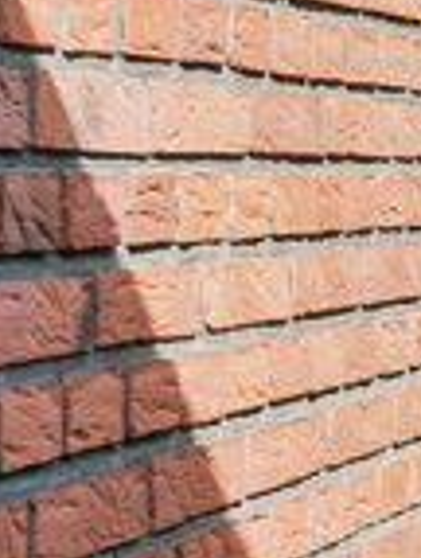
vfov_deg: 10.2
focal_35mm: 193
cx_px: 1212
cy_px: 41
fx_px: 3116
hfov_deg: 7.0
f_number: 10
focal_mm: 24
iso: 200
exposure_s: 1/125
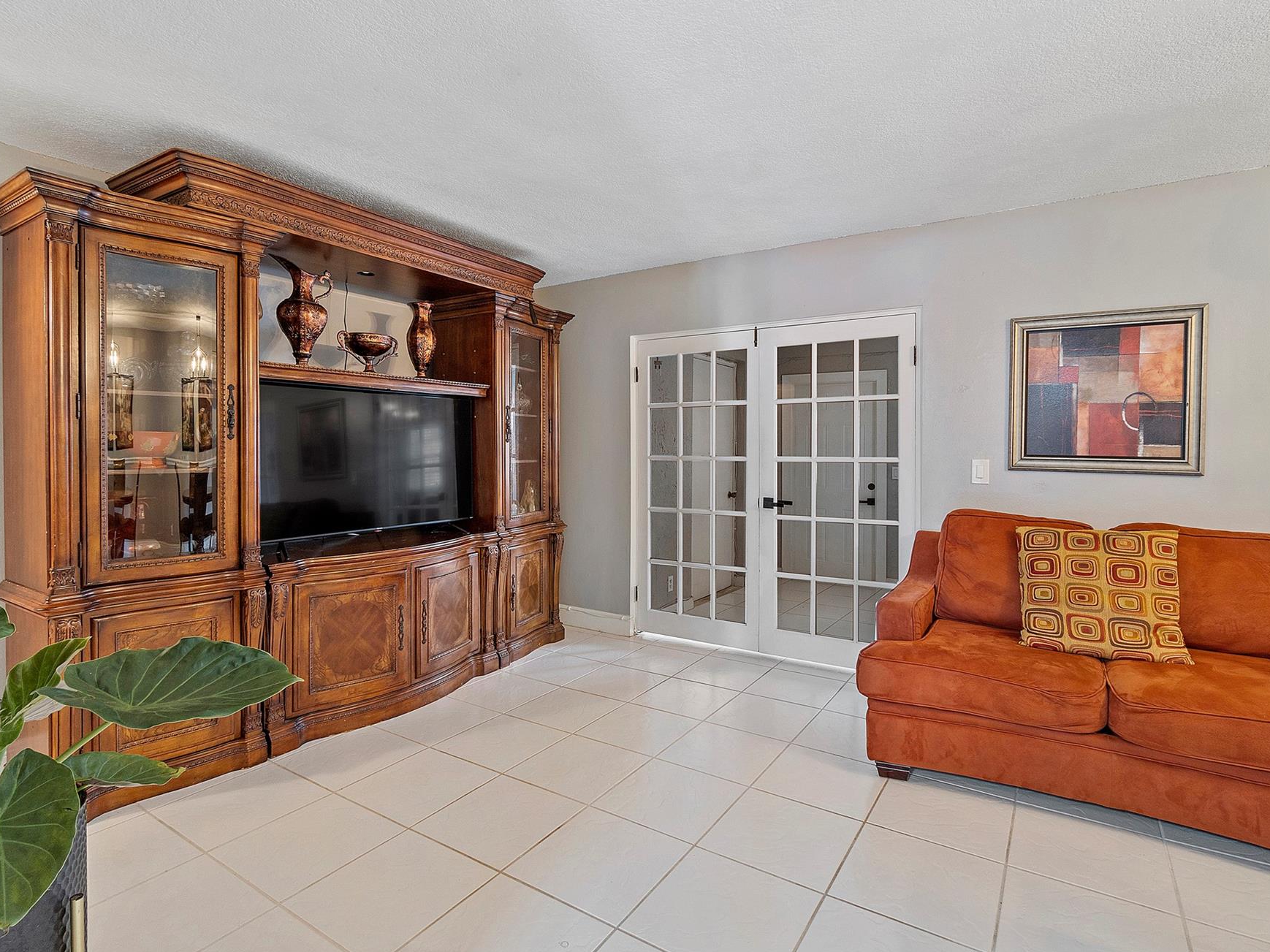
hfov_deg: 91.0
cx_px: 660
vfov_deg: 74.7
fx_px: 624
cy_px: 465
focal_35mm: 17
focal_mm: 10
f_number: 11
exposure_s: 1.3
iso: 160
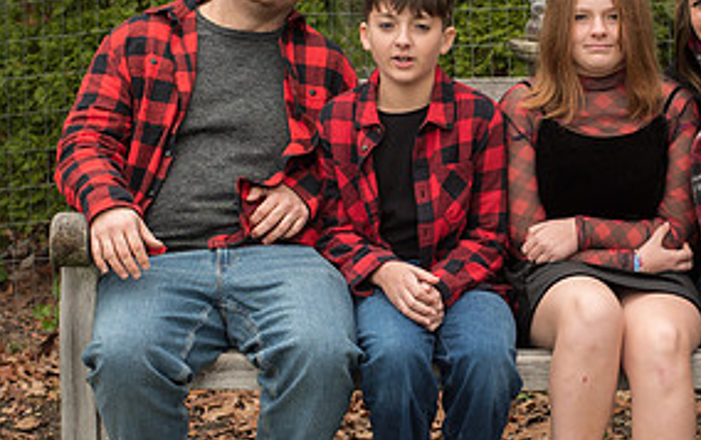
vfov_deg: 12.6
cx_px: 481
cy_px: 234
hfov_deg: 19.9
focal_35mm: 104
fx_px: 1988
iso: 100
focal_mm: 50
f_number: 4.5
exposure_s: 1/160
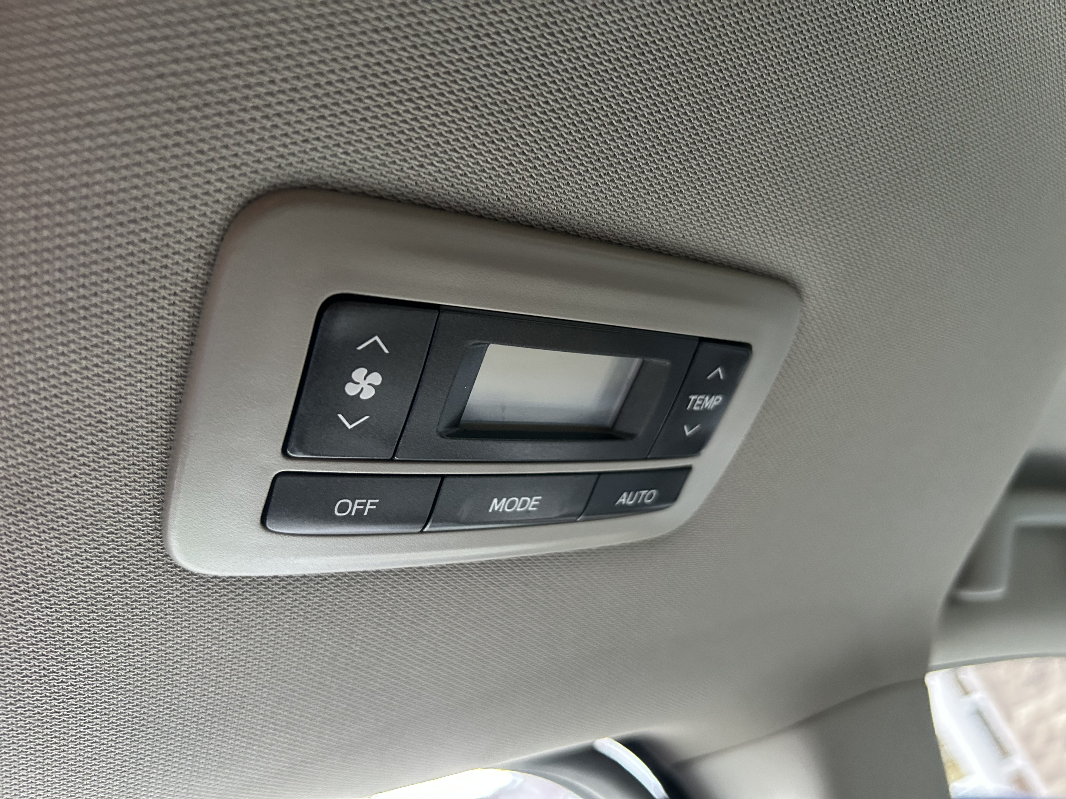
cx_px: 533
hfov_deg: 67.3
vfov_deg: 53.1
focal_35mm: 26
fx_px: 801
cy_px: 400
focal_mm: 5.7
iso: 500
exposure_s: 1/40
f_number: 1.5
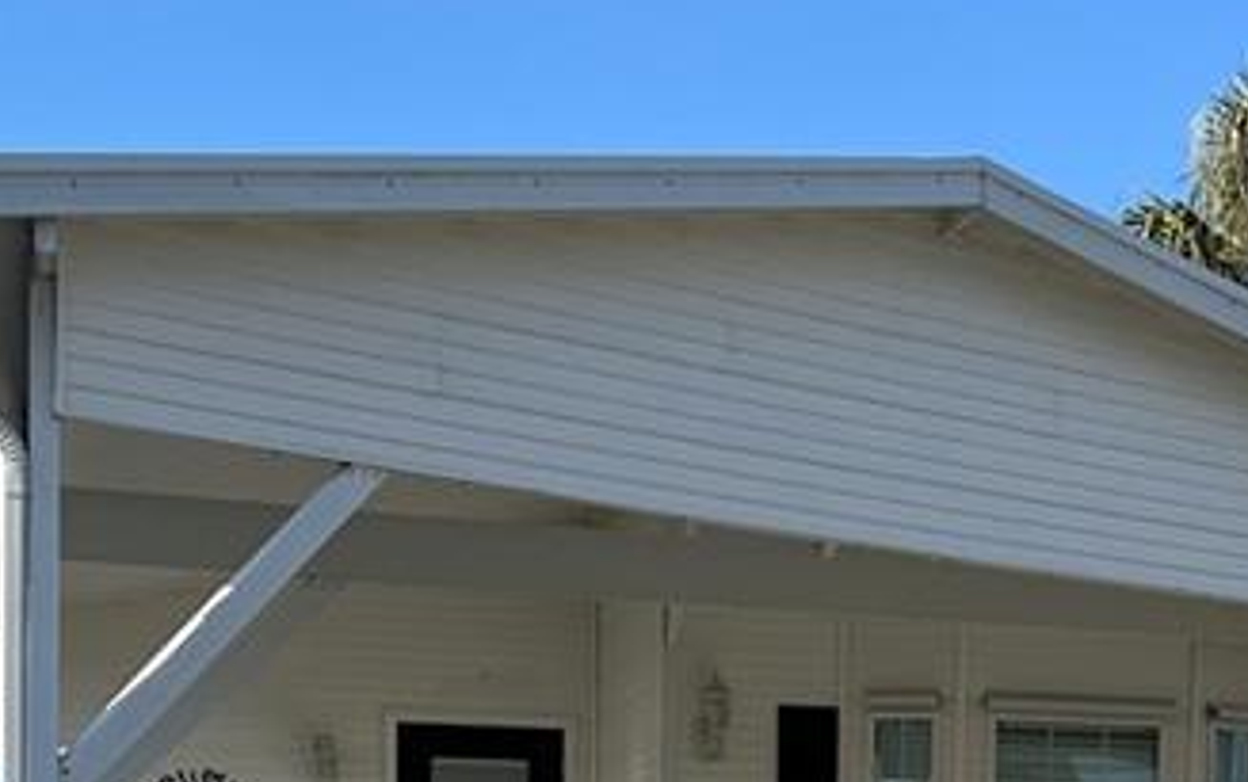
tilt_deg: -2.0
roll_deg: -0.6
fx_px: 3438
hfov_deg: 20.5
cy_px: 1202
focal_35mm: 101
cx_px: 847
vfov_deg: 12.3
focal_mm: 5.7
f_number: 1.5
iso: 50
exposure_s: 1/3571
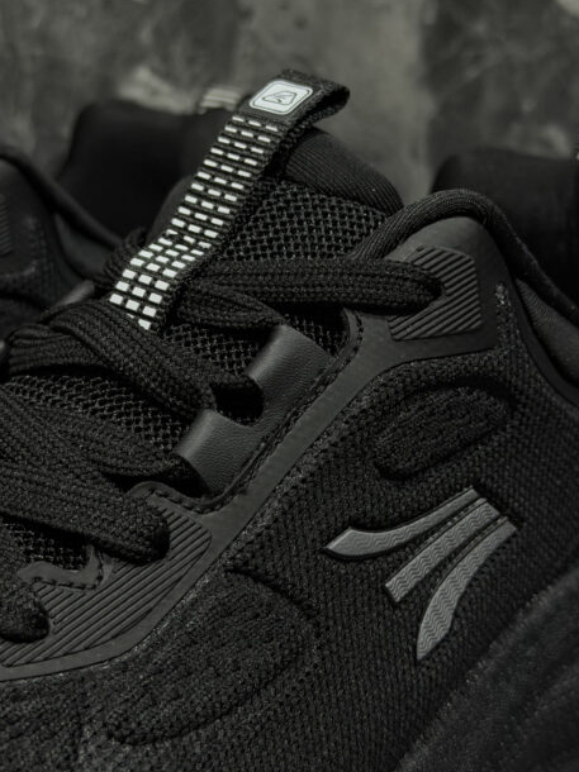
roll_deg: +1.2
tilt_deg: -19.0
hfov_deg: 23.3
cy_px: 356
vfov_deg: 30.7
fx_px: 1406
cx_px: 269
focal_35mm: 63
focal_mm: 6.76
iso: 400
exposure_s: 1/30
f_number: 1.78
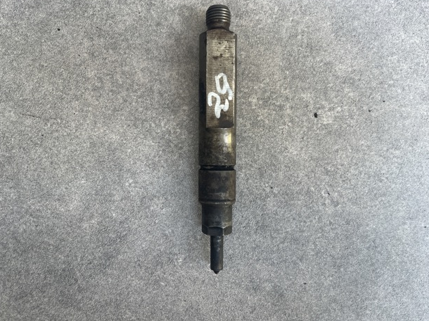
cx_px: 208
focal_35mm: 27
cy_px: 157
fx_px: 334
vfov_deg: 51.3
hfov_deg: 65.3
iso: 64
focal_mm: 5.1
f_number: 1.6
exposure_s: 1/122
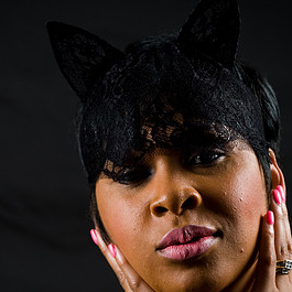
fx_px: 2749
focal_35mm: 288
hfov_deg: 6.1
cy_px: 201
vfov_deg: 6.1
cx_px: 106
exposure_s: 1/125
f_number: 5.6
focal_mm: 155
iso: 200
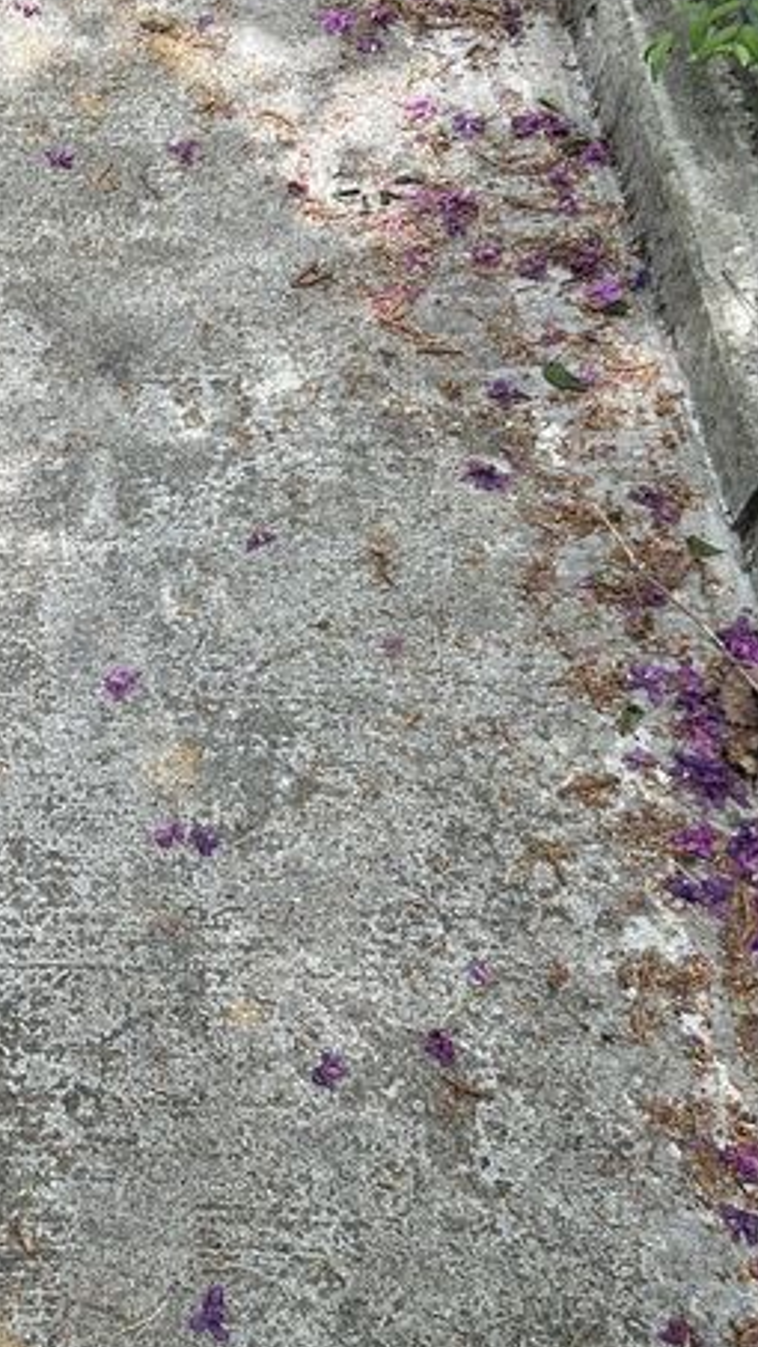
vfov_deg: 40.5
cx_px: -97
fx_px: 1821
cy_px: 766
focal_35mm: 51
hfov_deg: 22.1
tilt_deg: -55.3
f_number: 1.5
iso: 50
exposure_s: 1/561
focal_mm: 5.7
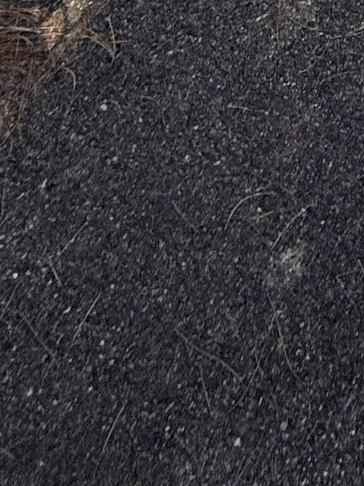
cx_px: 838
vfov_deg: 12.7
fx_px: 1191
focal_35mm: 85
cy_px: -860
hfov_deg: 13.4
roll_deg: +0.9
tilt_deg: -20.8
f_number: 2.2
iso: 40
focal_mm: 2.22
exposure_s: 1/107
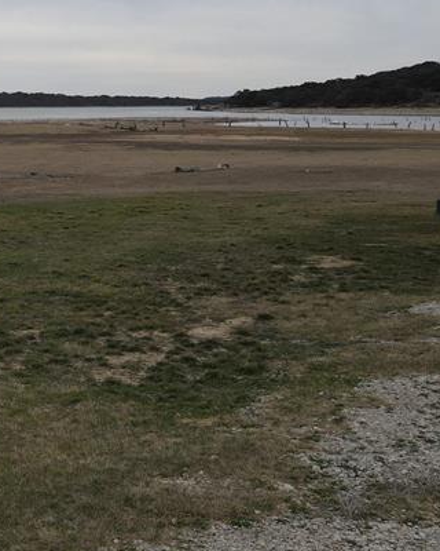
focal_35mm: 60
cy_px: 121
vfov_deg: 30.8
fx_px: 977
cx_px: -85
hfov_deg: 23.3
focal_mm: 4.5
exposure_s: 1/640
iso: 100
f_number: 2.8
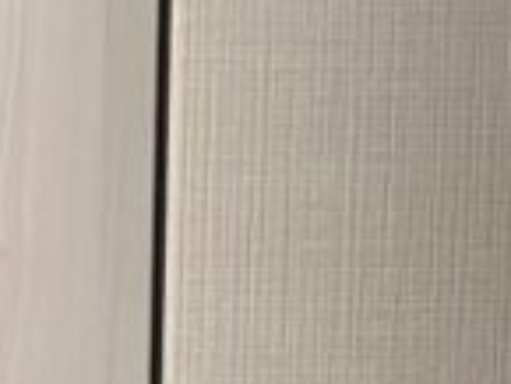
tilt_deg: -4.1
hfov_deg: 10.0
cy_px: -916
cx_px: -490
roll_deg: -0.1
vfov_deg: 6.9
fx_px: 2718
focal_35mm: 184
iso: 64
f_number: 1.5
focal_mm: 5.7
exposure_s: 1/50
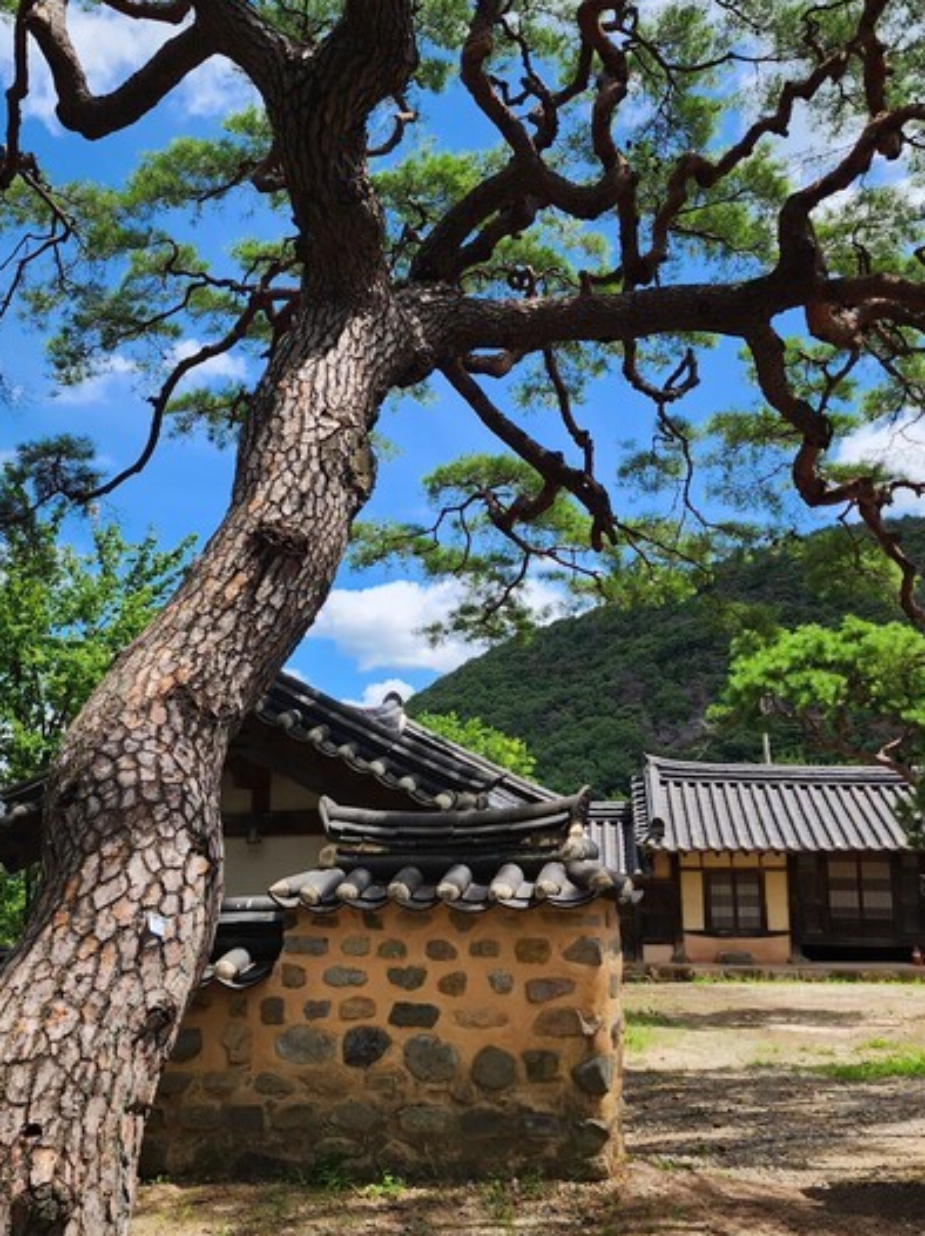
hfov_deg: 40.7
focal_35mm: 35
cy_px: 613
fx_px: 1248
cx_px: 439
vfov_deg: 52.6
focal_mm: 6.4
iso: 12
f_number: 1.8
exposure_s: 1/717
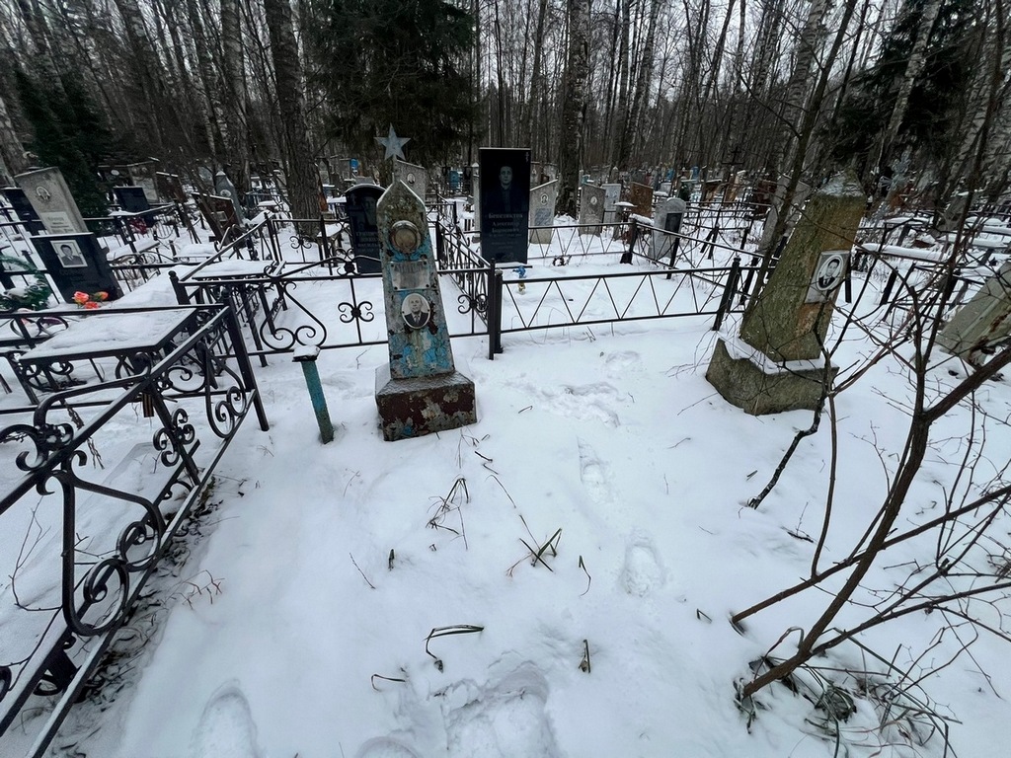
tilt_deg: -27.8
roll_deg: -1.2
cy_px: 379
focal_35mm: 13
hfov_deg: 106.2
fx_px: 380
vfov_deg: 89.9
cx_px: 506
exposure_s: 1/99
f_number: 1.8
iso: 125
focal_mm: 1.57
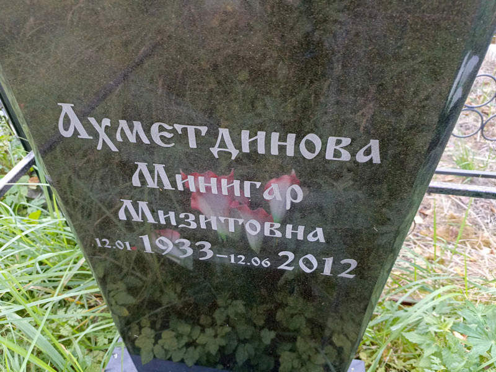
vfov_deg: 54.9
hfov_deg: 69.4
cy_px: 186
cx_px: 248
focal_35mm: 25
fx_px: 358
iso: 352
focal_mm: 4.76
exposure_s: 1/60
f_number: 1.69
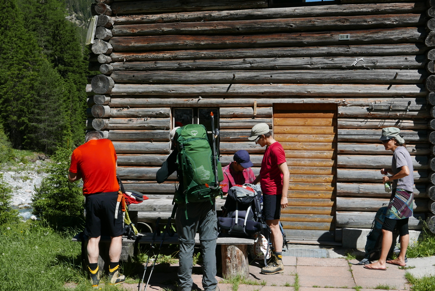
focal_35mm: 54
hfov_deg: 36.8
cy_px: 146
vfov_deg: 25.1
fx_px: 653
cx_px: 218
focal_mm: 24.5
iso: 200
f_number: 5.6
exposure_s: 1/800
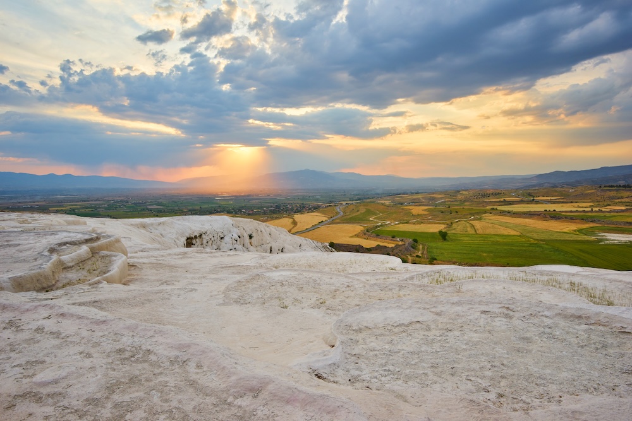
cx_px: 316
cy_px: 210
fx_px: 386
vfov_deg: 57.2
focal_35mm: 22
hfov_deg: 78.6
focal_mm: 22
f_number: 10
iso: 100
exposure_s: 1/100
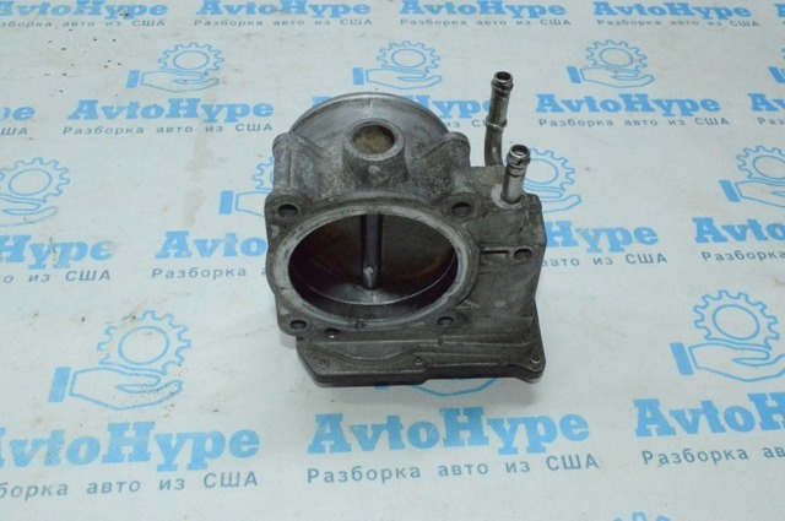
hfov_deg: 48.0
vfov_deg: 32.9
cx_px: 392
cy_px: 260
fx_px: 882
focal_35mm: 40
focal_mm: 27
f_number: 16
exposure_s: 1/200
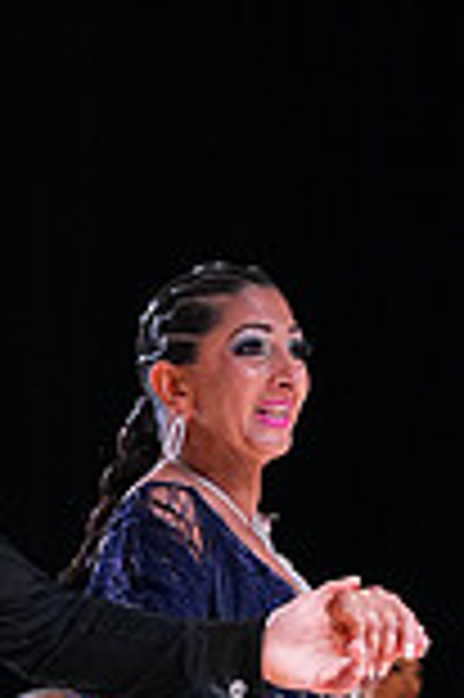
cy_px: 1009
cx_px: -38
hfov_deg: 3.9
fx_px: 6820
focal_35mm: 352
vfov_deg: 5.8
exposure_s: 1/400
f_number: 4
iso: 2500
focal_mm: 94
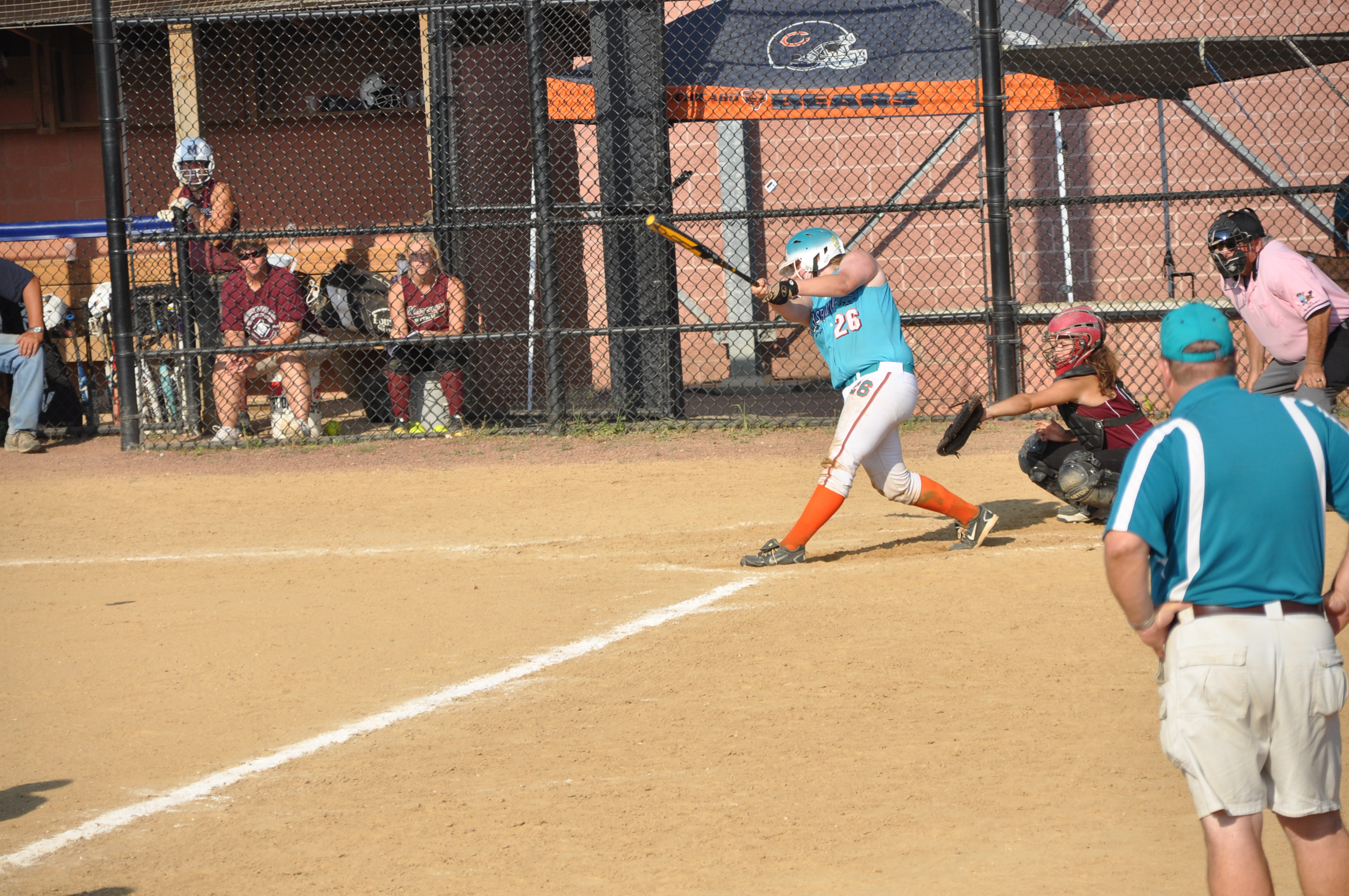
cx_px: 674
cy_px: 448
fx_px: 8702
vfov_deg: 5.9
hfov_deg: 8.9
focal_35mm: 232
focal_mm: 155
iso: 400
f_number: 6.3
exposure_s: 1/1600
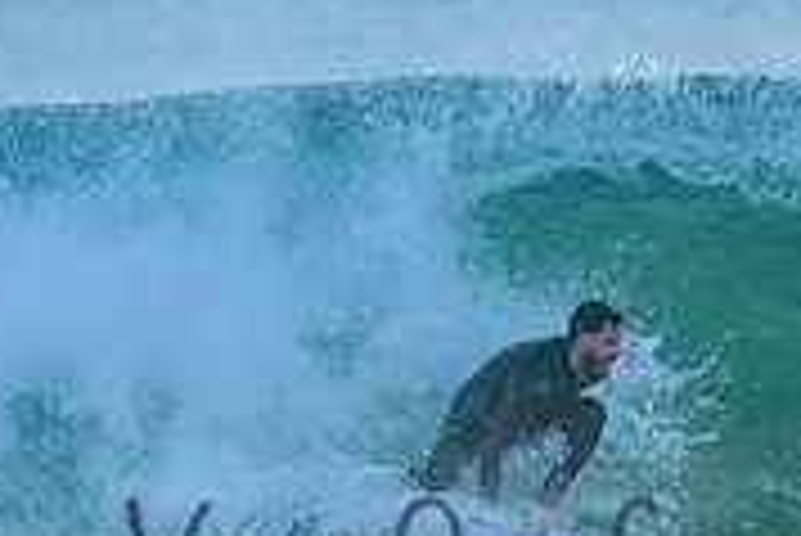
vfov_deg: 0.5
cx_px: 590
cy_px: 529
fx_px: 57918
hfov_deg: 0.8
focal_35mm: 2601
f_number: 11
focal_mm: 800
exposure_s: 1/1600
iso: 3600
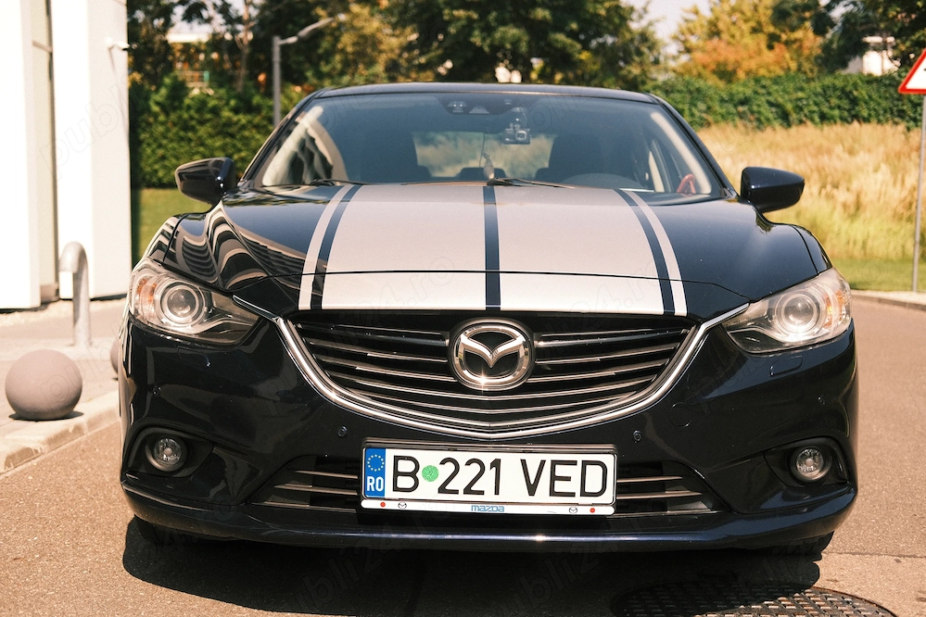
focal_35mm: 53
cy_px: 308
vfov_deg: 25.5
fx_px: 1363
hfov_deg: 37.5
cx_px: 463
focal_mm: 35
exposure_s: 1/1700
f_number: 2.8
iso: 160
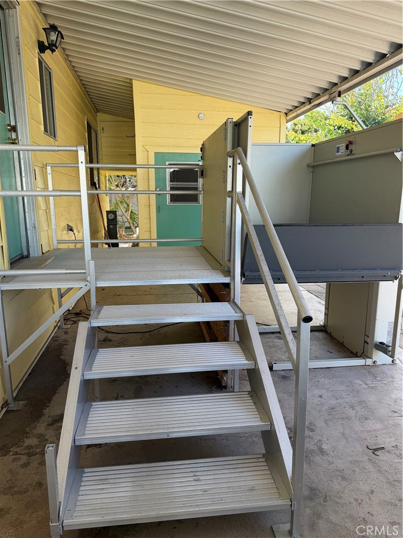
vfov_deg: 71.6
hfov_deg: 56.8
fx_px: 373
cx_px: 202
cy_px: 269
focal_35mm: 24
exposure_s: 1/274
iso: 80
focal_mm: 6.76
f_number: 1.78
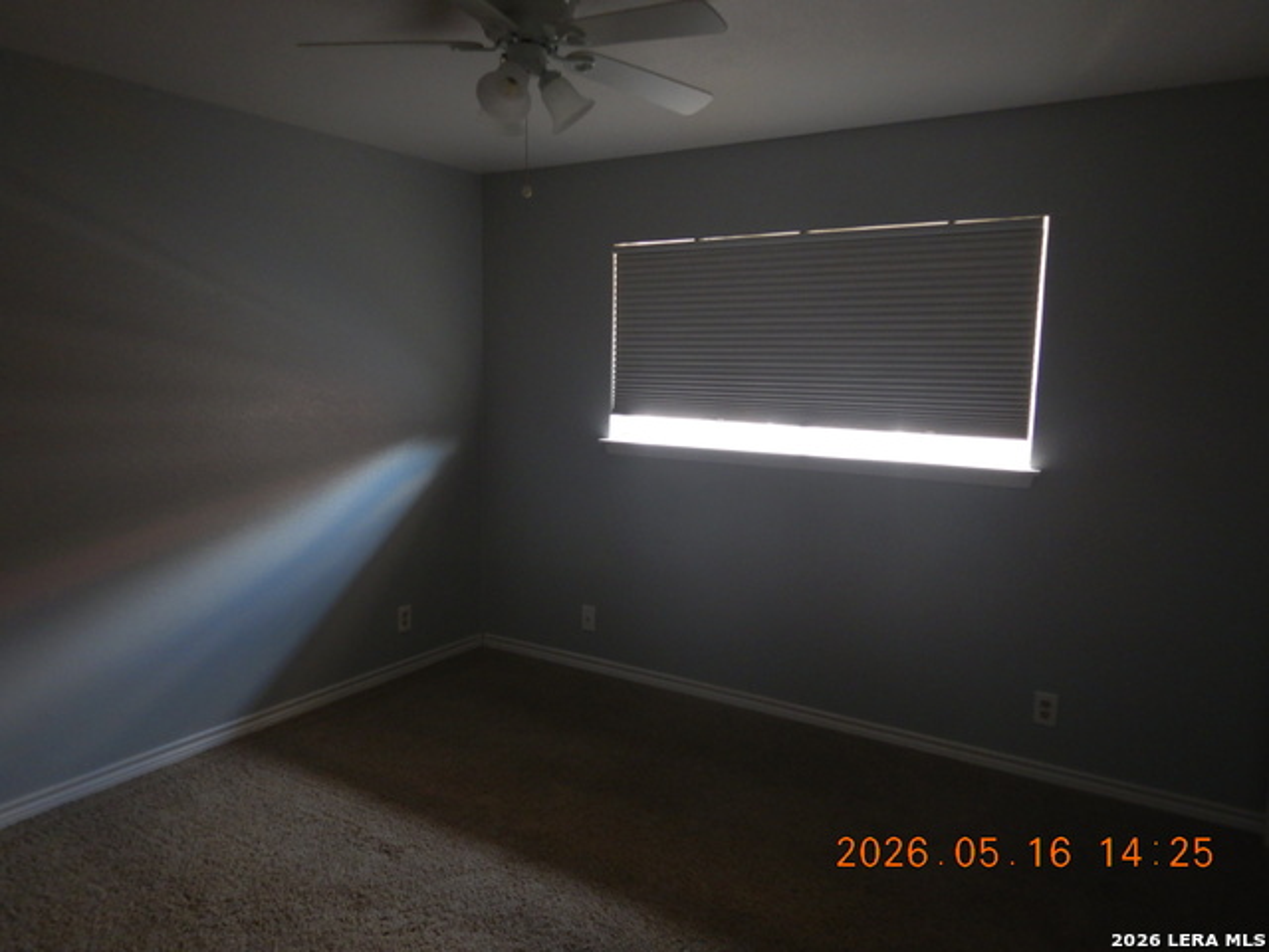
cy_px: 476
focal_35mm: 24
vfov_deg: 56.8
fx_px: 880
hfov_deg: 71.6
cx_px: 634
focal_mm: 4.3
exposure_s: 1/30
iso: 250
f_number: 2.8
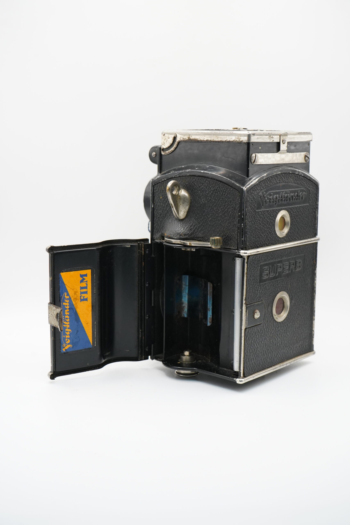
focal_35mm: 49
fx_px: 714
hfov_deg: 27.5
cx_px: 175
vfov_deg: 40.3
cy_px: 262
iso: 2500
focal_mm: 49
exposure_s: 1/125
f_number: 9
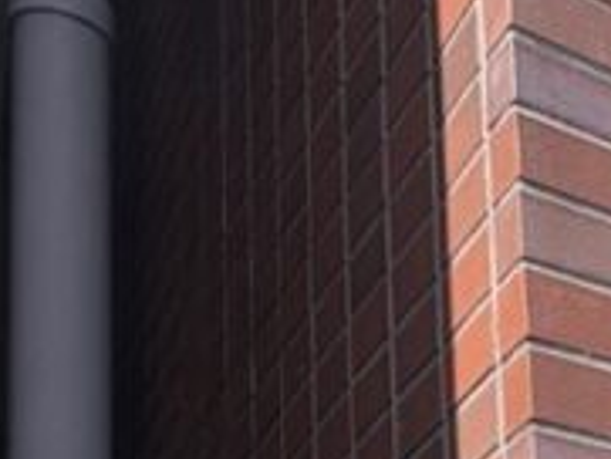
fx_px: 1395
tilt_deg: +10.5
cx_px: 1161
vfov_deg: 16.1
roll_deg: +8.2
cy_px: 798
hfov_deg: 18.2
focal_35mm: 79
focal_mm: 2.22
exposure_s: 1/879
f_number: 2.2
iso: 40
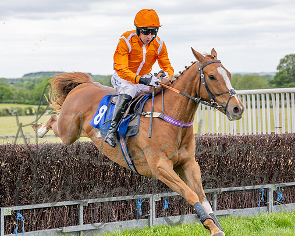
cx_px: 115
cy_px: 104
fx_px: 935
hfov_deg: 17.9
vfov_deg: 14.4
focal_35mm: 107
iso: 400
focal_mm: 70
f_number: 4
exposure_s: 1/1250
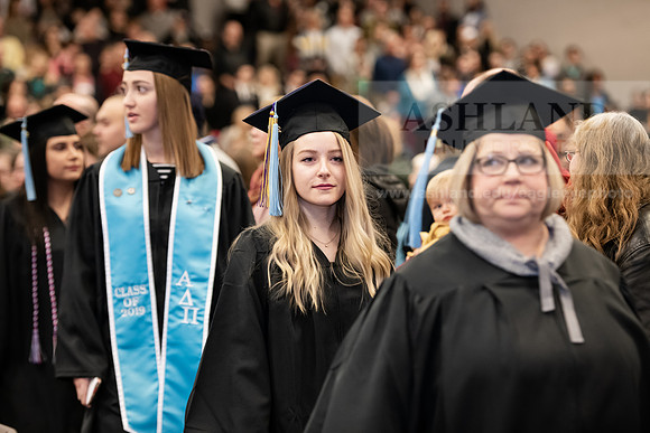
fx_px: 2023
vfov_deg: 12.2
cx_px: 325
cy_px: 216
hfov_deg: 18.3
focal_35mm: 112
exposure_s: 1/200
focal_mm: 112
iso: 2000
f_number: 3.2
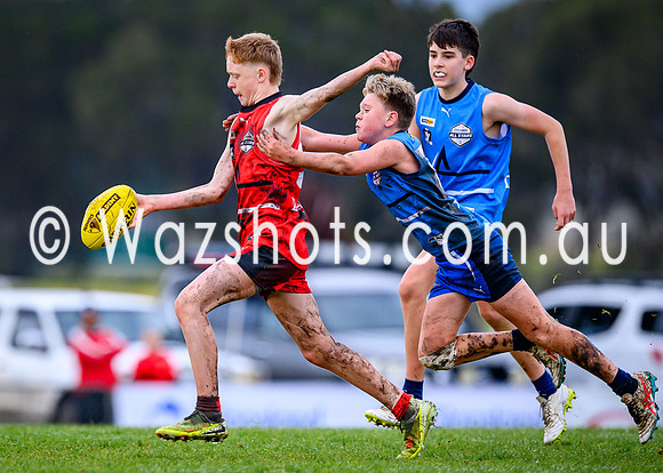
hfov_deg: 2.6
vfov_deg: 1.9
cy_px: 223
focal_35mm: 769
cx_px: 165
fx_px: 14478
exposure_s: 1/1600
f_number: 4.5
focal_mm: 500
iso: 900
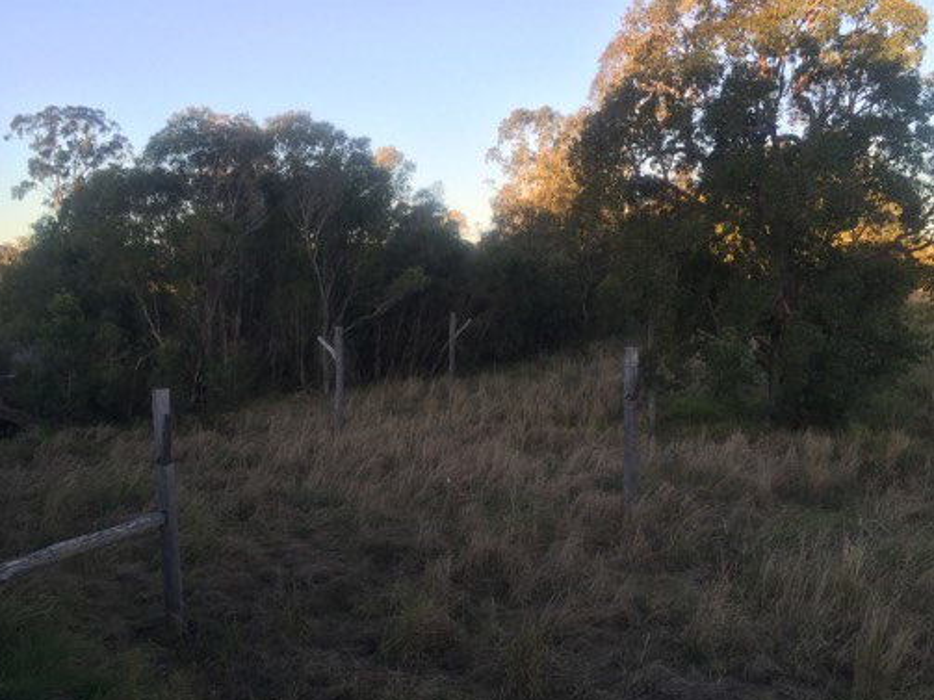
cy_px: 360
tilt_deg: -5.1
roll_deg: -0.1
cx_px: 453
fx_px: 809
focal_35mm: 30
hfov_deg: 60.0
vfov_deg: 46.8
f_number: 2.2
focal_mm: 4.15
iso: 32
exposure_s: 1/162
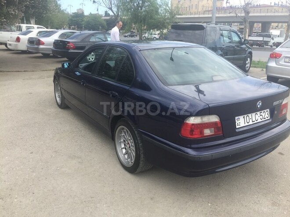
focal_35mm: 29
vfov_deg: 48.2
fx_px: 243
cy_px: 108
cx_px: 145
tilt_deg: -17.1
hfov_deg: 61.7
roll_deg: -2.3
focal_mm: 4.15
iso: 32
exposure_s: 1/608
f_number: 2.2
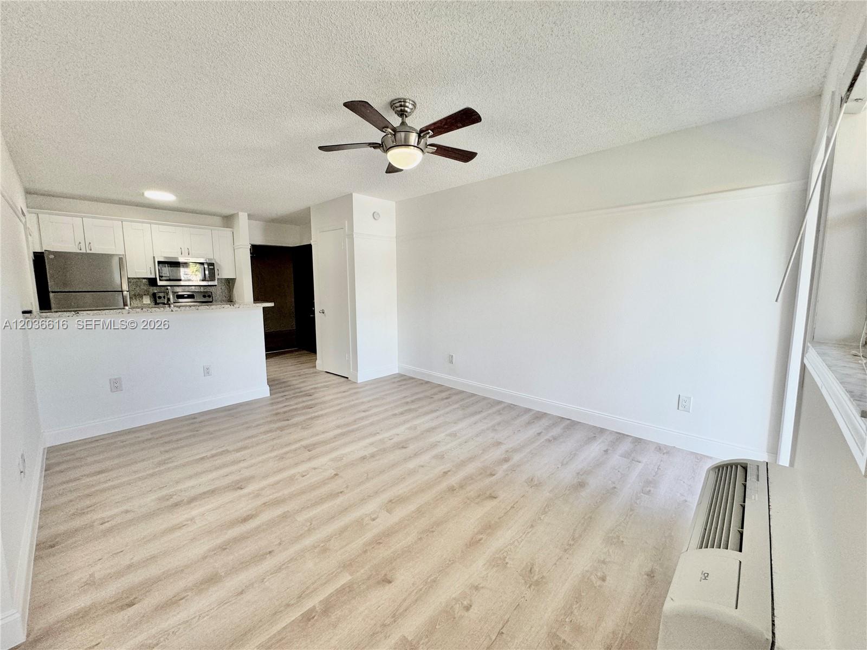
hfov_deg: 102.1
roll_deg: +0.6
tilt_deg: -7.0
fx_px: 351
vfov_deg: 85.7
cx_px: 434
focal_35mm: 14
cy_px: 325
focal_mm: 2.22
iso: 125
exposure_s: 1/120
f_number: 2.2
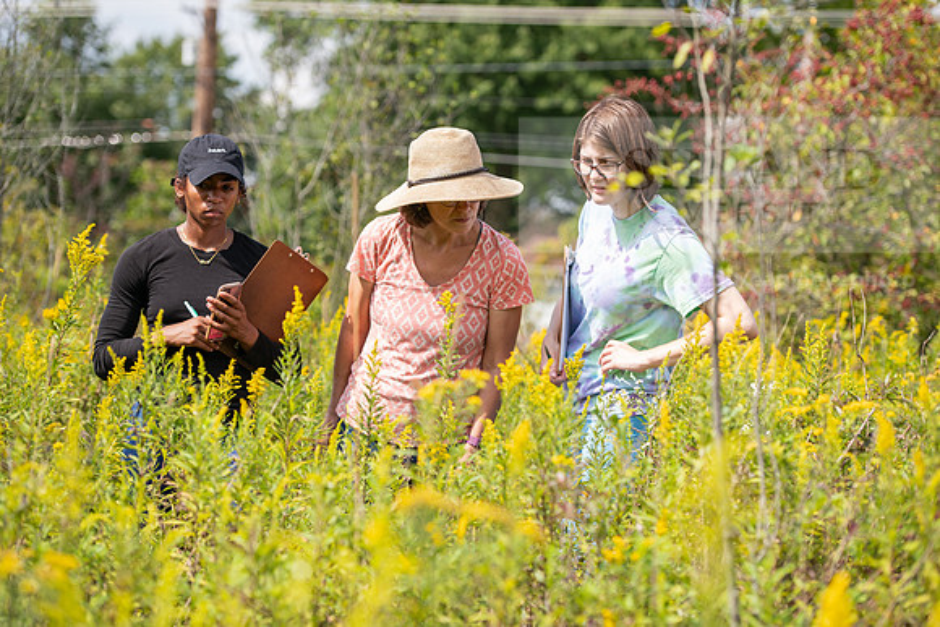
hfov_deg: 21.5
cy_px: 314
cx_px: 470
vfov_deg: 14.4
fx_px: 2481
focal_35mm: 95
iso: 64
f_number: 3.5
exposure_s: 1/400
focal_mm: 95
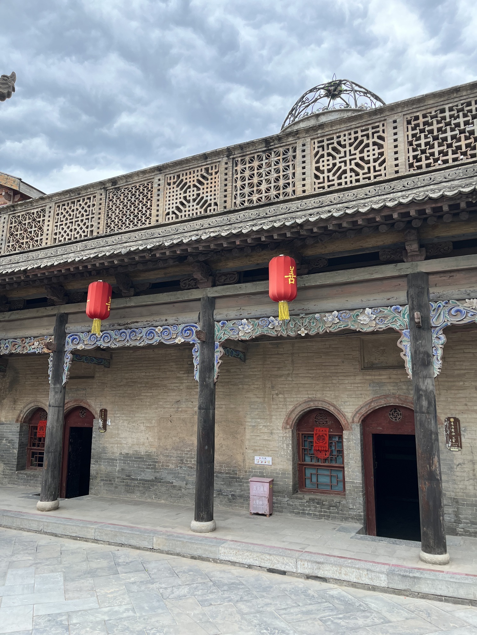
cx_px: 238
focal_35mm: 26
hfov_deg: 53.1
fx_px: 478
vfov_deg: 67.3
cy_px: 318
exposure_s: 1/510
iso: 50
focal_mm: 5.1
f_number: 1.6
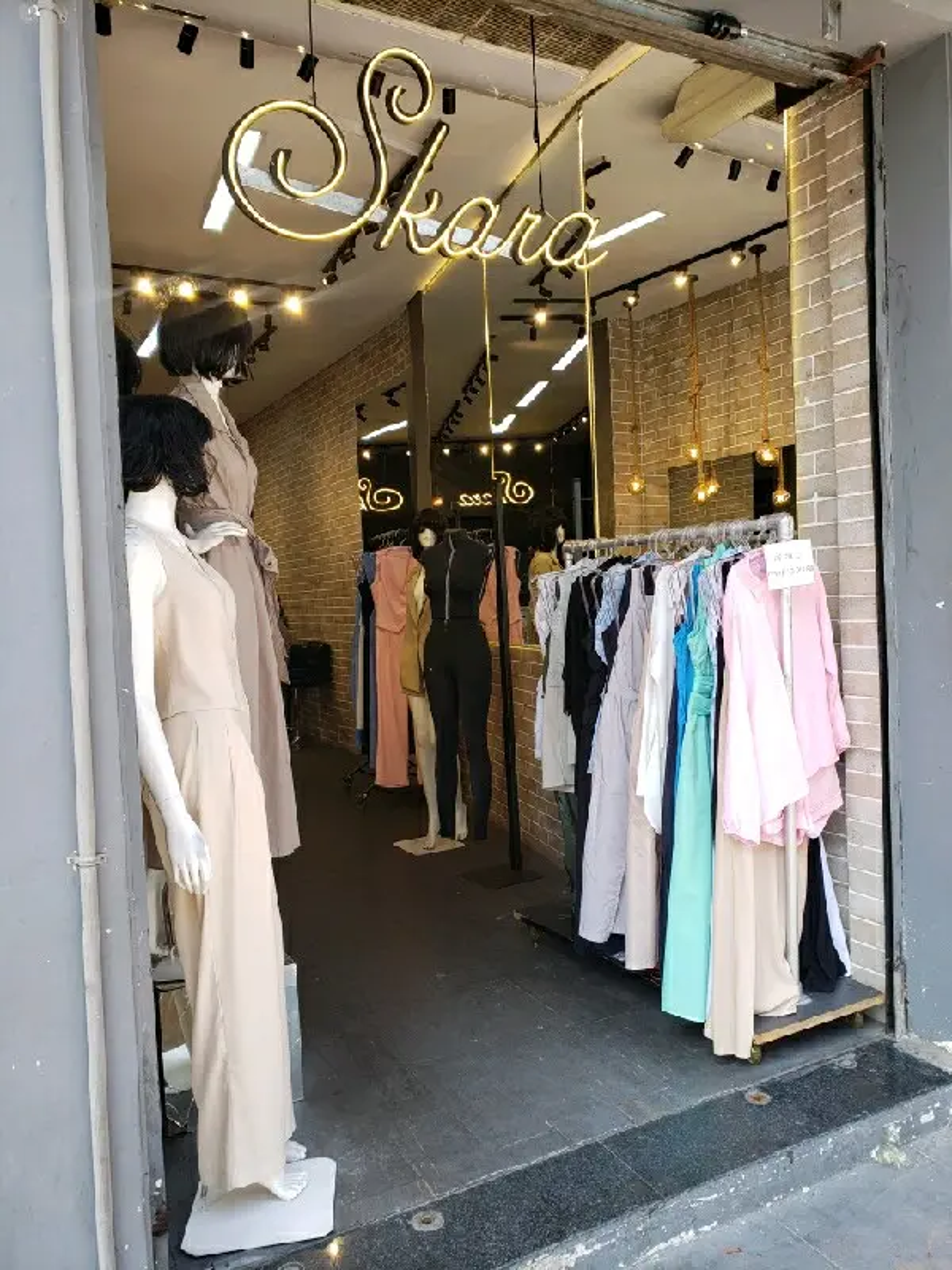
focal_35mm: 26
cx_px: 476
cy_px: 635
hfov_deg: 53.1
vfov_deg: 67.3
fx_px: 953
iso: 50
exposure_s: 1/147
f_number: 2.4
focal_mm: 4.3
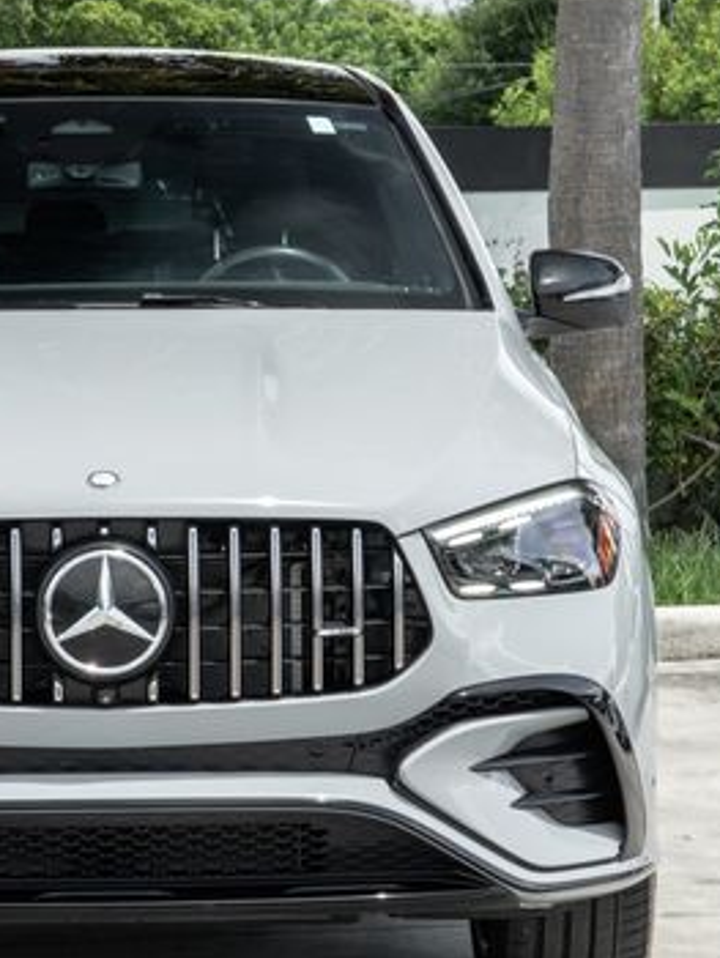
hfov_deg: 8.2
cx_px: 94
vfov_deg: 10.9
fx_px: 5014
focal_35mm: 181
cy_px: 474
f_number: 8
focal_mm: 54
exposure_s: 1/40
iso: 100
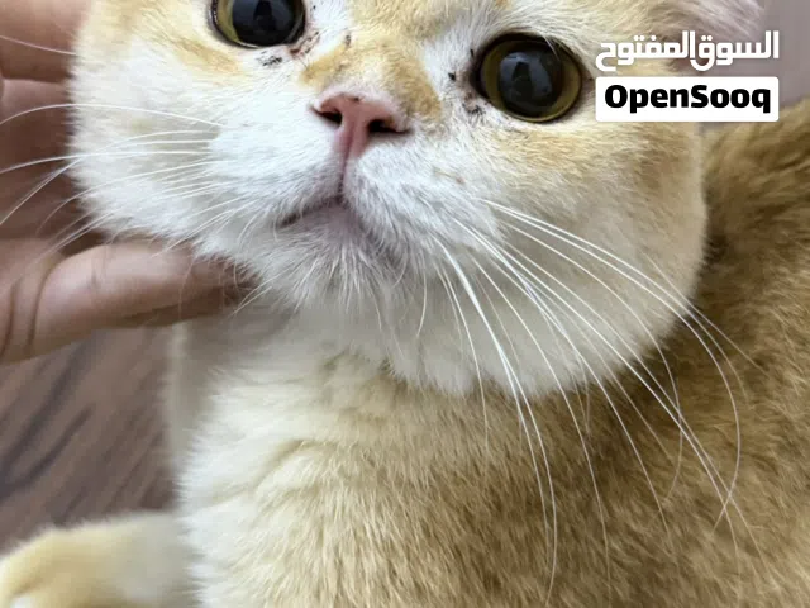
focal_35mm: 24
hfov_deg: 71.6
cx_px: 405
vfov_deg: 56.8
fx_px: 562
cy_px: 304
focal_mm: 6.76
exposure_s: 1/50
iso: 640
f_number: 1.78
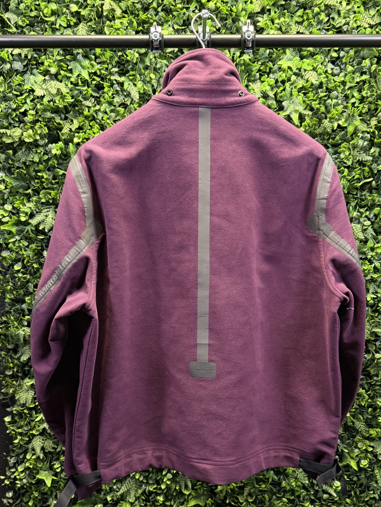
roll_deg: +0.1
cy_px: 276
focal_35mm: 35
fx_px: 513
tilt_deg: -6.0
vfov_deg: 52.5
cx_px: 203
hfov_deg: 40.7
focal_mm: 6.76
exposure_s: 1/50
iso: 320
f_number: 1.78
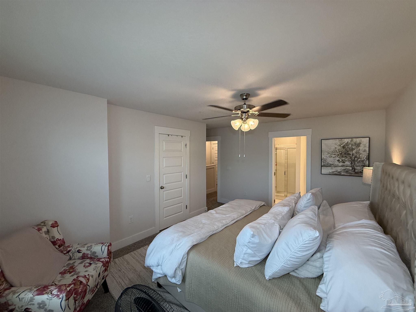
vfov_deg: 85.7
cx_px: 208
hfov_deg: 102.1
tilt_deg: +0.4
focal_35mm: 14
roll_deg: +0.0
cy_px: 156
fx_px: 168
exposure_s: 1/120
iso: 200
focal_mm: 2.22
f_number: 2.2
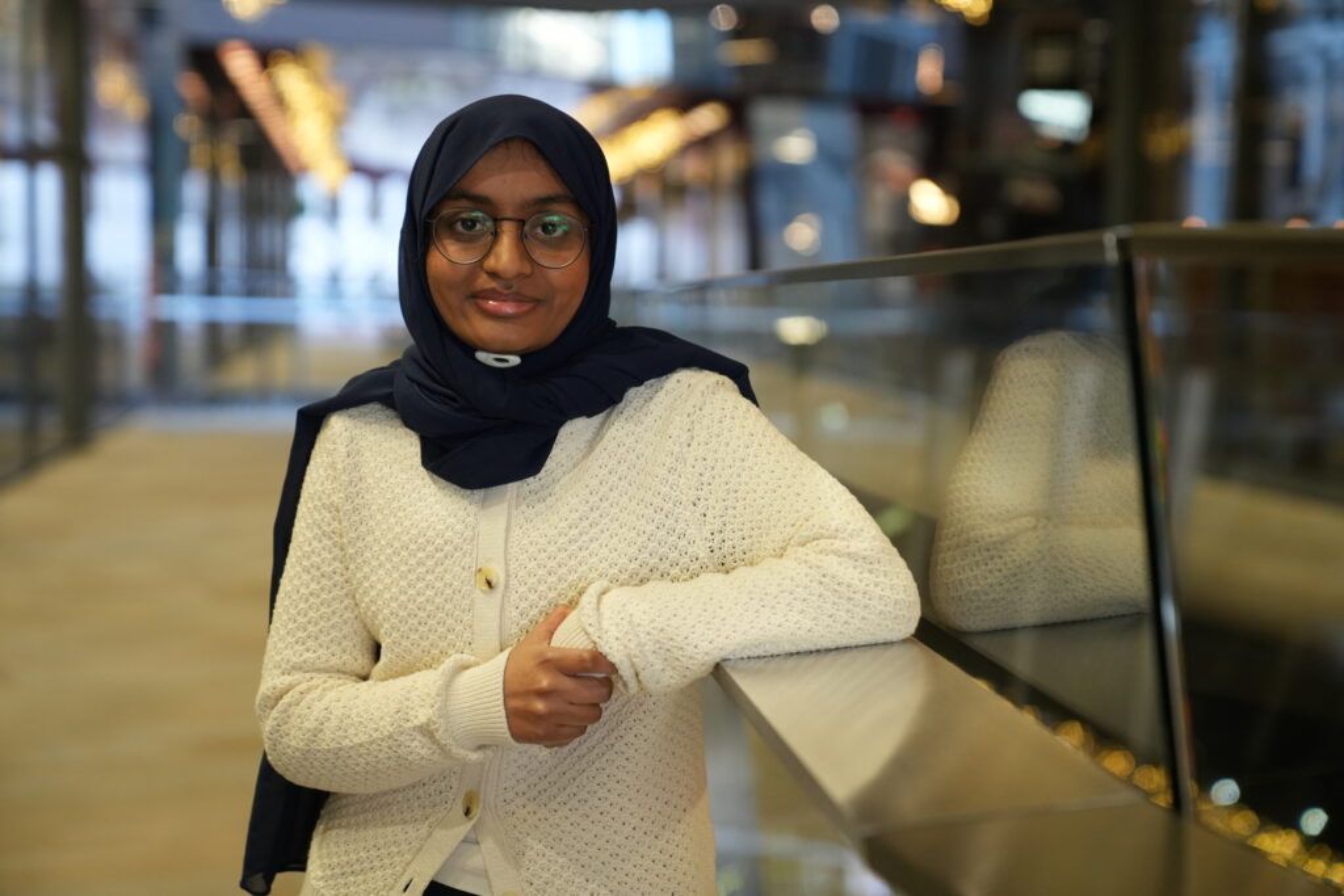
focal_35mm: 70
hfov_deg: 28.8
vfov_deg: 19.5
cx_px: 672
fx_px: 2614
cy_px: 448
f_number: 2.8
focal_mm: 70
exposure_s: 1/125
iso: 2000
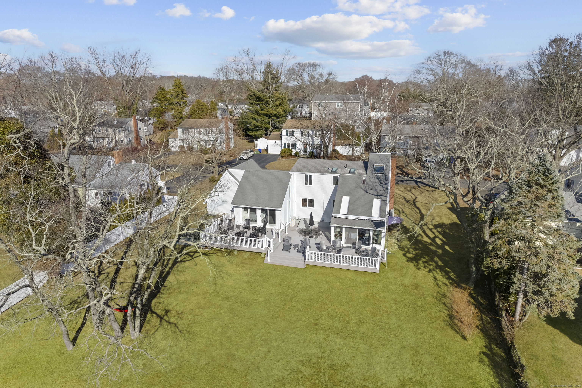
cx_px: 291
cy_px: 194
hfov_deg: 78.6
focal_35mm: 22
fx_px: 356
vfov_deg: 57.2
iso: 150
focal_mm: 8.38
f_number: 2.8
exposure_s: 1/1600
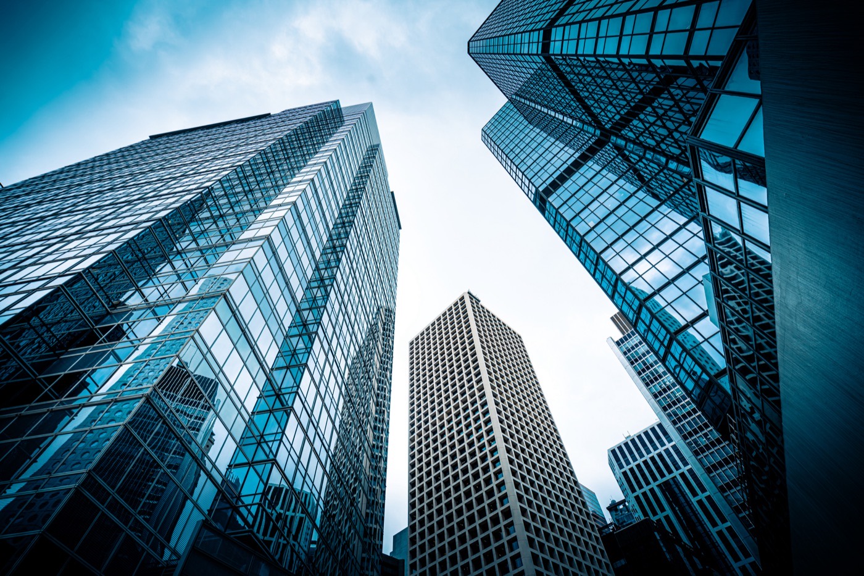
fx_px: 384
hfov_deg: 96.7
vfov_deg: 73.7
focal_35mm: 16
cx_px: 432
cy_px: 288
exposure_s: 1/100
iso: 100
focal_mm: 16
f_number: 9
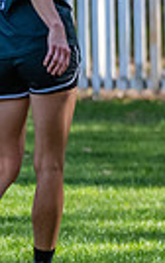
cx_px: 597
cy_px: 177
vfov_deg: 1.2
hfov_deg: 0.8
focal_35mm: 1684
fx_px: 12090
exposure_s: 1/1600
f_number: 5.6
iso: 1400
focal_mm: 280
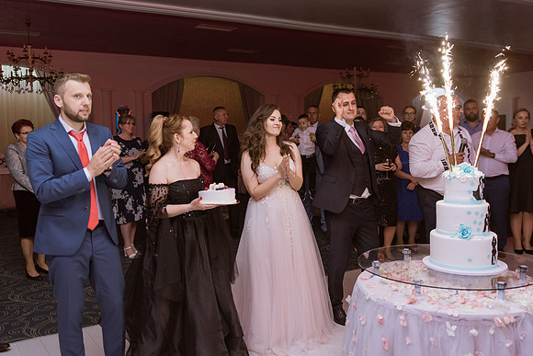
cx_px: 251
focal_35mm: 34
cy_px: 168
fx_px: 501
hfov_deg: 56.0
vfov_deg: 39.1
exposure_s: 1/125
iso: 1000
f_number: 2.8
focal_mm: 32
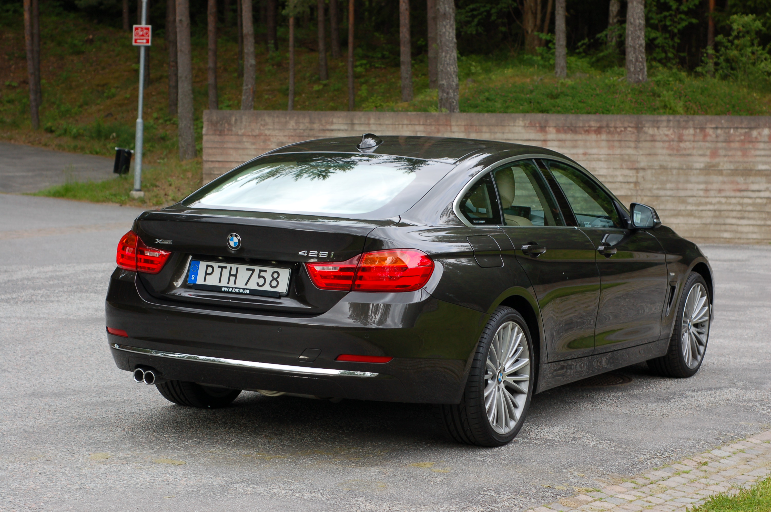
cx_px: 386
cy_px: 256
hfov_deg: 27.0
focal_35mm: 75
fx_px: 1605
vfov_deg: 18.1
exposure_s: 1/125
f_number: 5
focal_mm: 50
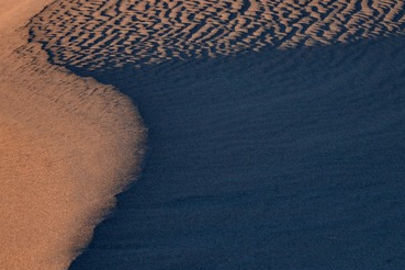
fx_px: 2070
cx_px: 87
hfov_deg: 11.1
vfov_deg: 7.5
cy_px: 85
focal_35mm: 184
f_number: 8
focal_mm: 87
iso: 100
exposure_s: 1/200
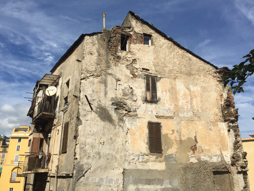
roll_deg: -0.5
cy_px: 96
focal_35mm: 29
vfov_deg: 48.2
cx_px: 127
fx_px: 213
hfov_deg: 61.7
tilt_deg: +20.7
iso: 32
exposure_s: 1/3597
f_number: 2.2
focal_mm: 4.15
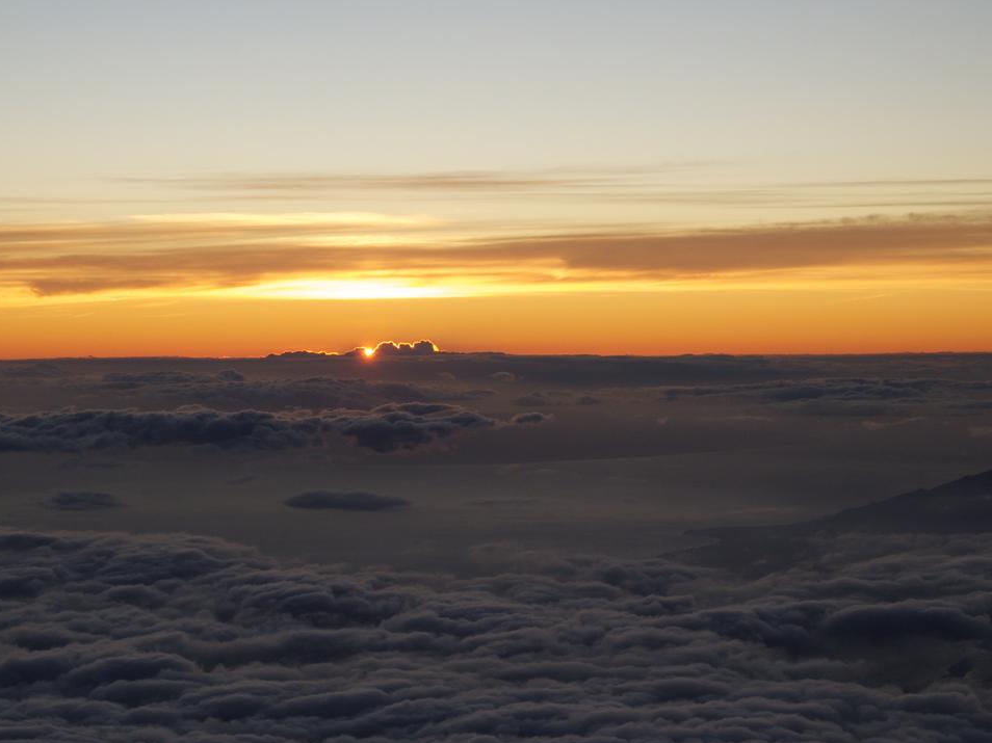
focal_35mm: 102
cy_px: 414
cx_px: 426
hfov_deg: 19.3
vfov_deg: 14.5
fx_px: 2922
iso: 100
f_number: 4
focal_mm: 16.3
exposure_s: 1/303
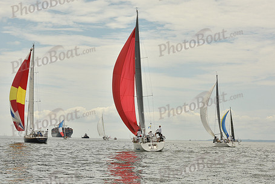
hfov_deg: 22.9
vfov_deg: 15.4
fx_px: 680
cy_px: 81
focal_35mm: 89
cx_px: 127
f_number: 13
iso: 320
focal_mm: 70
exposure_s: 1/1000
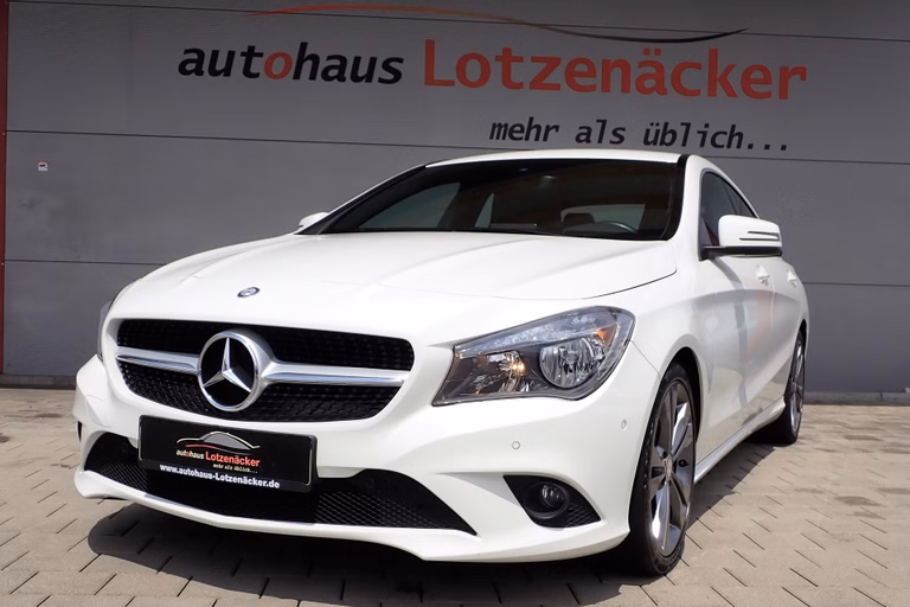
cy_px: 353
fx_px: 986
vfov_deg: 34.1
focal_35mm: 39
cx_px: 454
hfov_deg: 49.6
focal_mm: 6.37
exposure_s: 1/250
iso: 100
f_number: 10
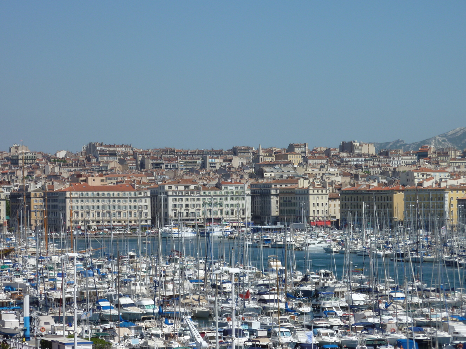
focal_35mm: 128
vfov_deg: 11.6
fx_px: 1723
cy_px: 174
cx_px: 233
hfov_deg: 15.4
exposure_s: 1/800
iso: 80
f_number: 5.6
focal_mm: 21
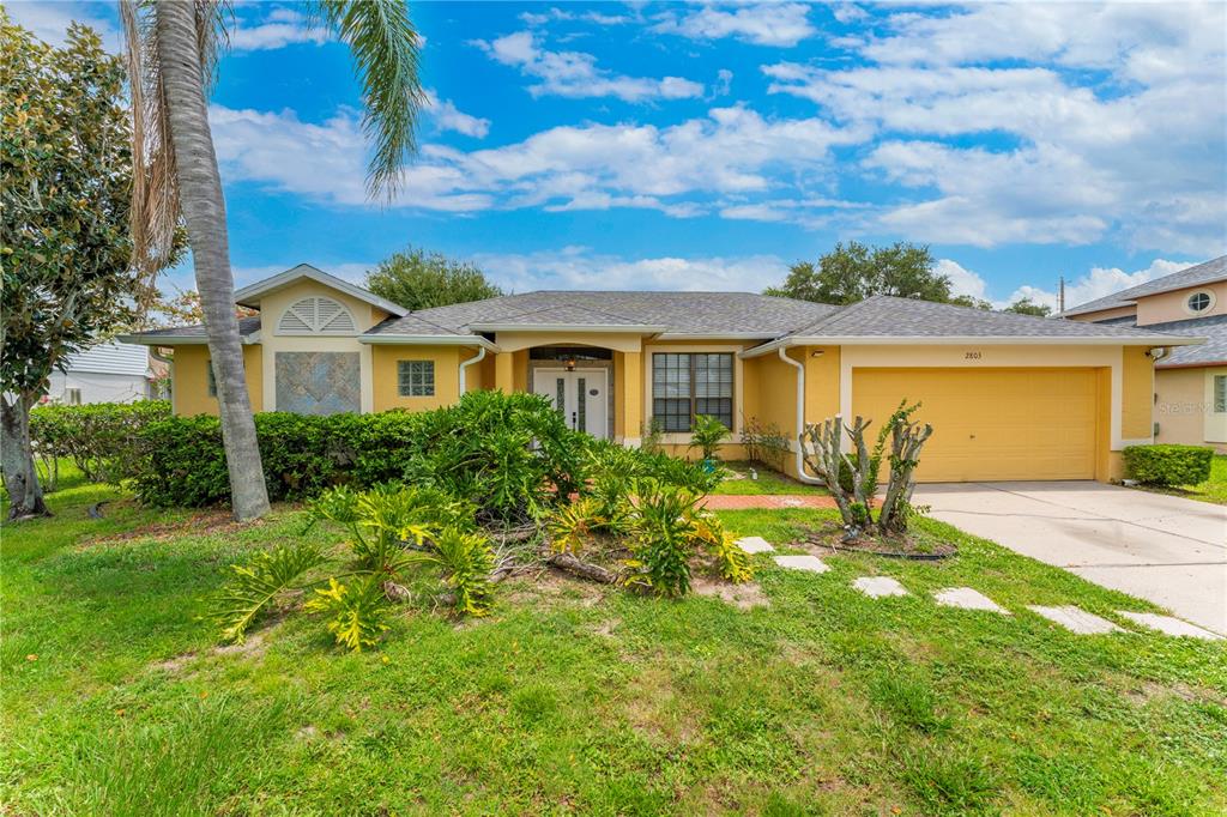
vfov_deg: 81.2
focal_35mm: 14
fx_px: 477
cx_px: 614
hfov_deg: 104.3
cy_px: 408
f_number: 10
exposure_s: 1/160
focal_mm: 14
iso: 100
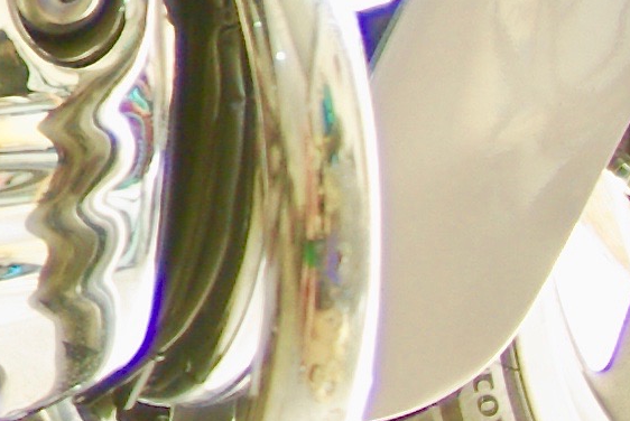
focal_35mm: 186
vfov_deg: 7.2
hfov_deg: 10.0
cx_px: -749
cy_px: -381
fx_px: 3258
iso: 200
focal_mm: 18
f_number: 3.5
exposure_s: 1/45
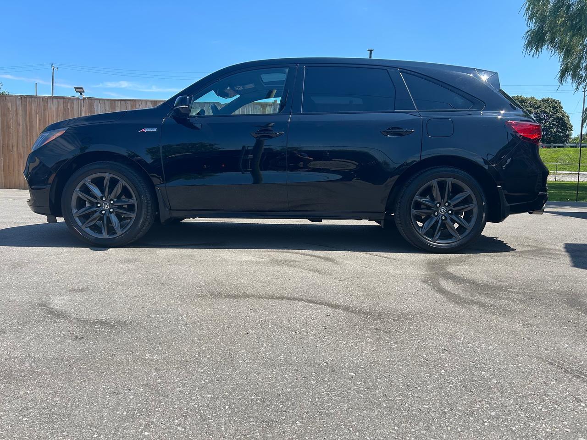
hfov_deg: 67.3
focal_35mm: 26
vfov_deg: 53.1
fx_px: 441
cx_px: 294
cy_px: 220
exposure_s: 1/2571
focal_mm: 5.7
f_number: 1.5
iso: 50
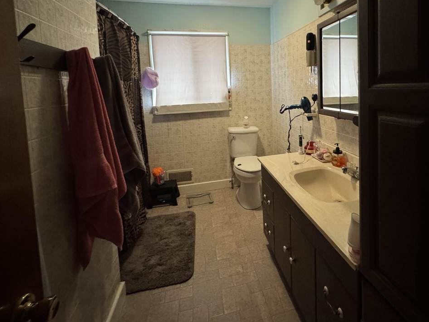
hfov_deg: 83.8
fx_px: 235
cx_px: 254
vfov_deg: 66.6
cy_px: 104
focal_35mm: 19
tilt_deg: -4.2
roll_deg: +0.3
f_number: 2.2
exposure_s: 1/60
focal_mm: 2.22
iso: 500
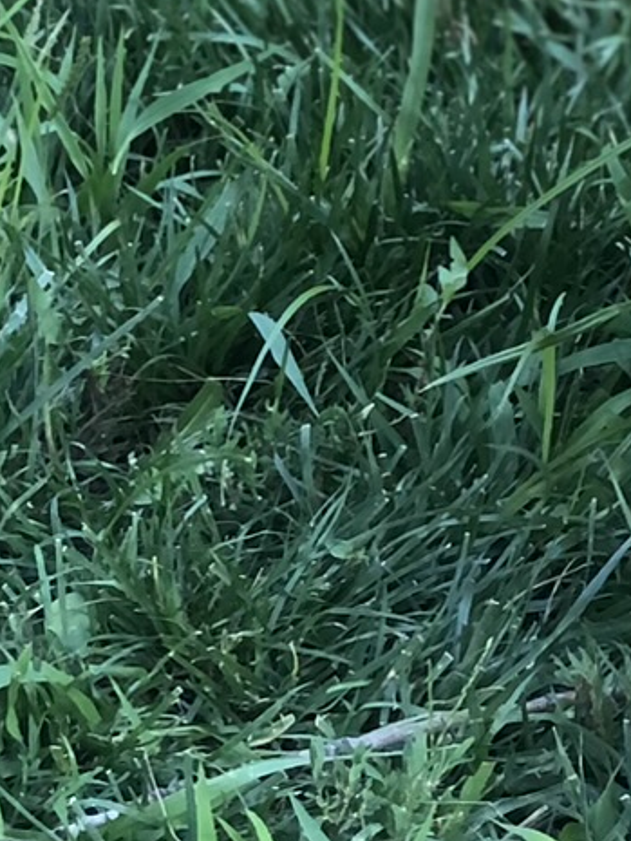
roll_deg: -0.6
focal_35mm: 251
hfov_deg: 5.8
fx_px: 6098
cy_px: -367
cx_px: 1237
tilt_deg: -14.1
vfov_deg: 7.8
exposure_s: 1/30
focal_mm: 6.6
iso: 32
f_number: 2.8
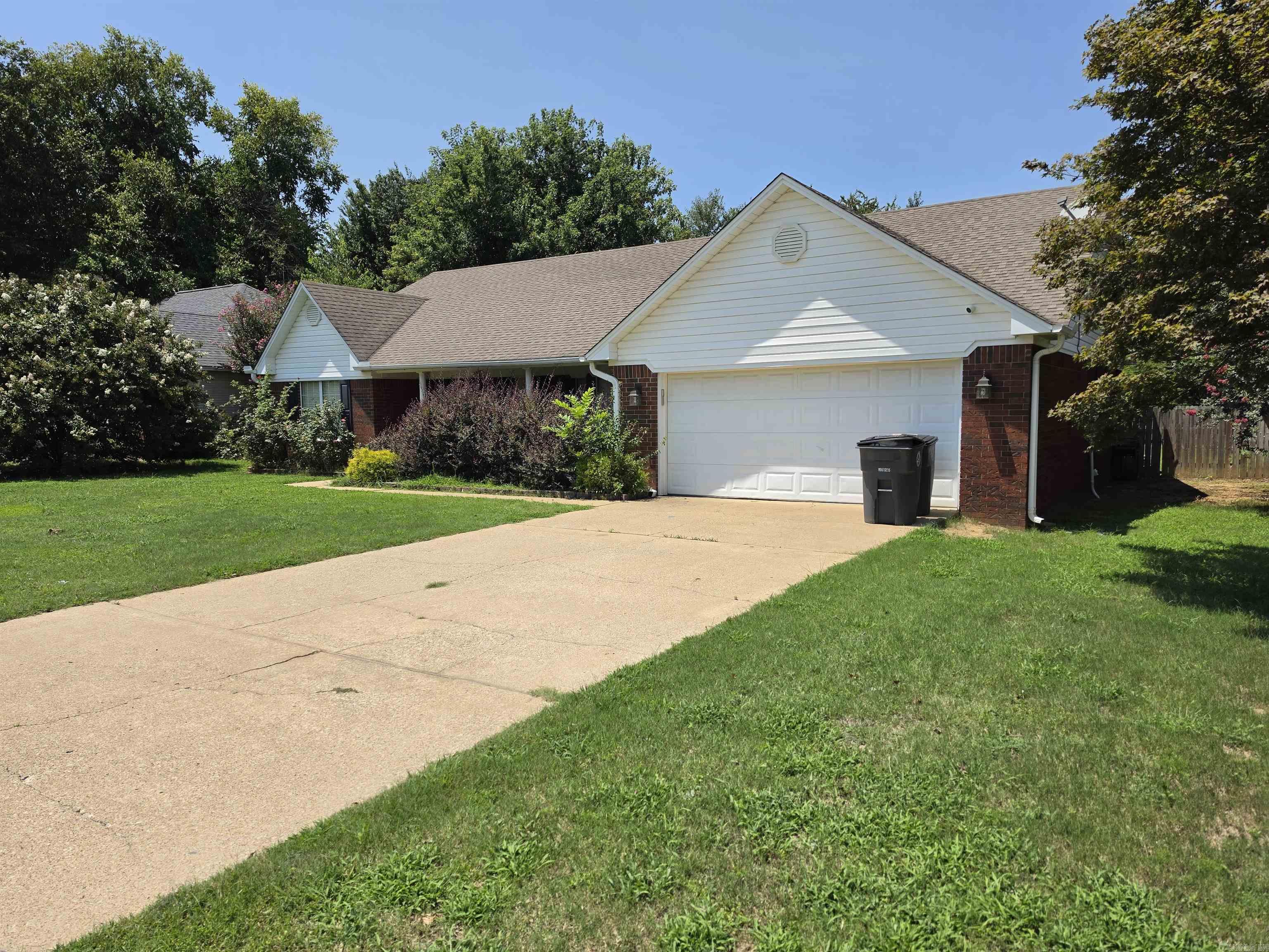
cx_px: 634
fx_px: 843
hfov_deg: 73.9
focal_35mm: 23
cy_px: 476
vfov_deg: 58.9
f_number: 1.4
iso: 64
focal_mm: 6.5
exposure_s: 1/7939
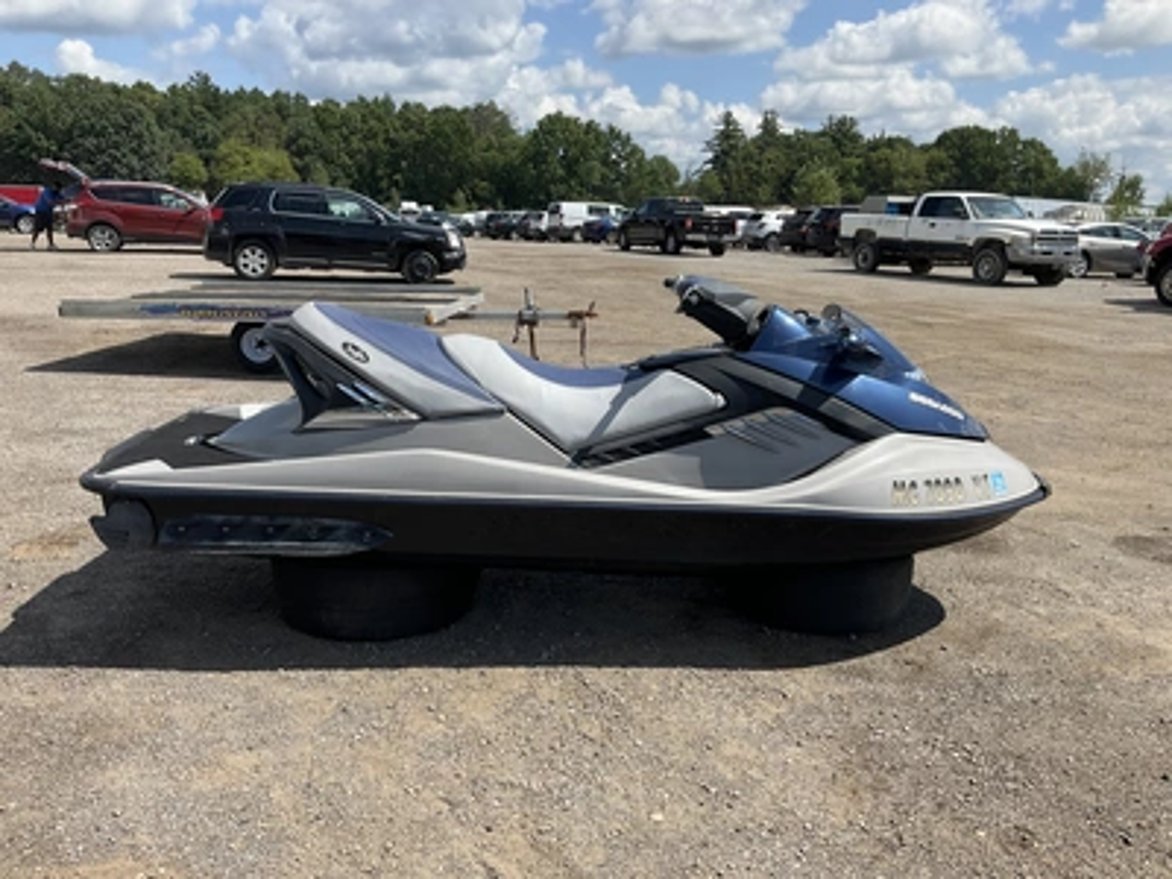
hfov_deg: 61.7
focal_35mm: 29
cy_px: 440
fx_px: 982
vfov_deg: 48.2
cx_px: 586
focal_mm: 3
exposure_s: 1/1848
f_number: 1.8
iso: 25
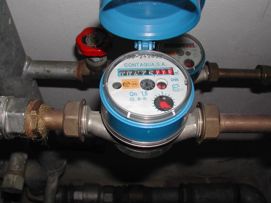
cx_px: 136
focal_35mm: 38
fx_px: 297
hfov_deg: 49.0
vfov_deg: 37.7
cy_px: 102
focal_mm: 8
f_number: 7.6
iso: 100
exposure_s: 1/60
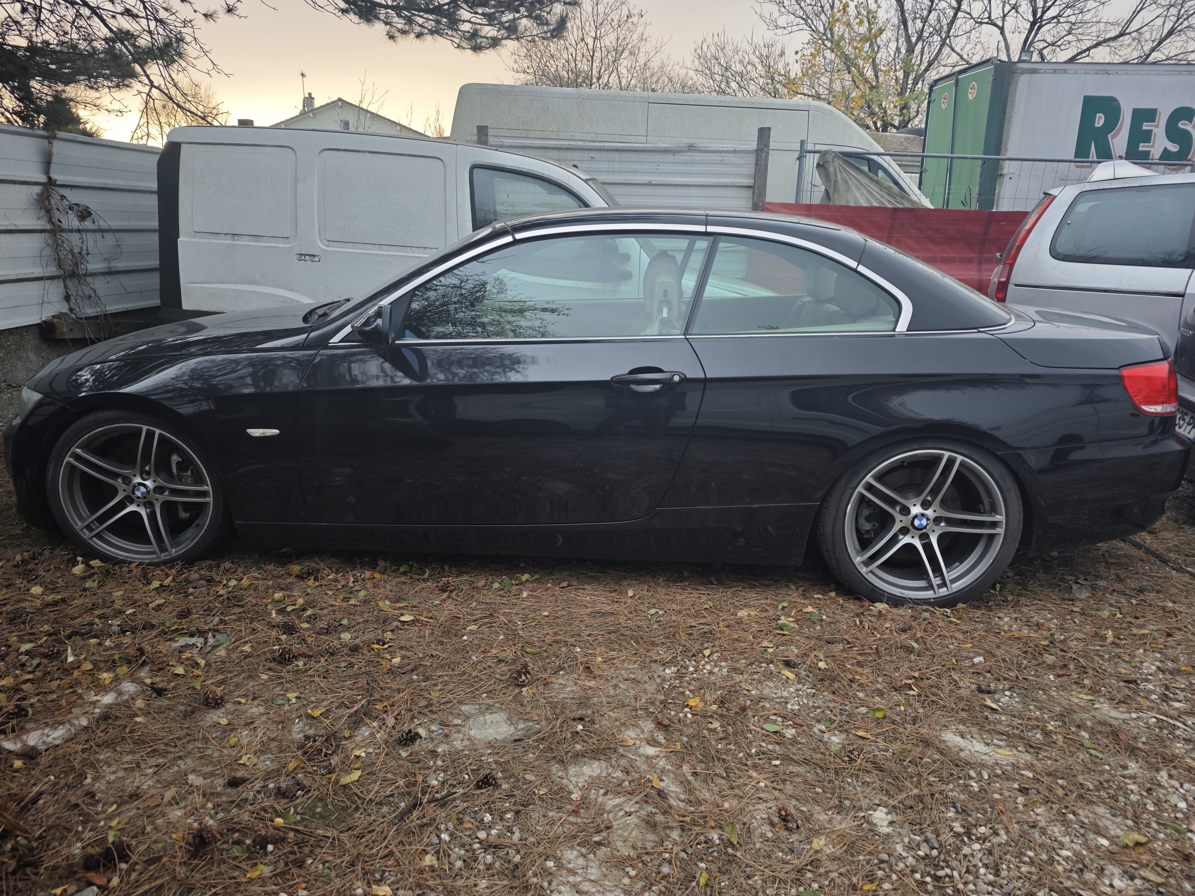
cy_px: 448
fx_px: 794
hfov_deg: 73.9
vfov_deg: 58.9
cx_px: 598
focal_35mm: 23
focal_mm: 6.55
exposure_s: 1/87.9
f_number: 1.6
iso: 100
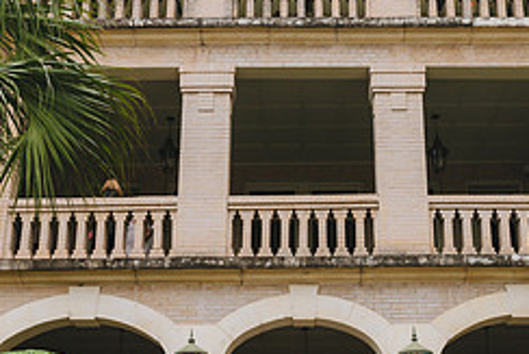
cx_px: 295
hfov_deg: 35.0
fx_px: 838
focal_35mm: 57
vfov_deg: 23.3
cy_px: 302
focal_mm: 24
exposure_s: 1/1600
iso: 640
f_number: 6.3
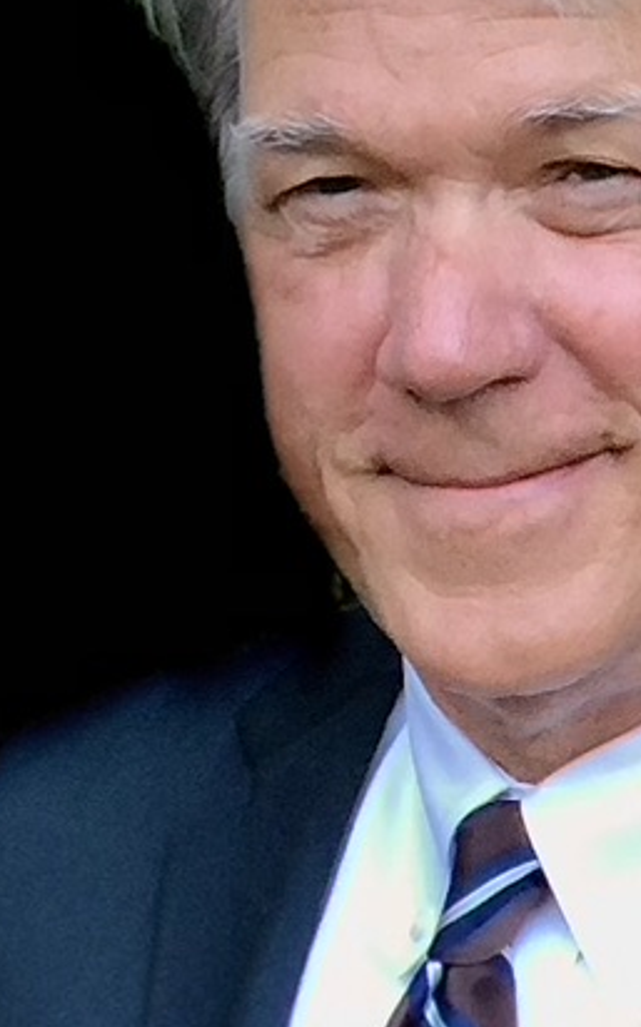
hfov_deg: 9.5
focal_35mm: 137
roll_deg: -2.0
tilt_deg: -14.2
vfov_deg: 15.3
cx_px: 606
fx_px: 3835
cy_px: 608
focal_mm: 6
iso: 80
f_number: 2.4
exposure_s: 1/60
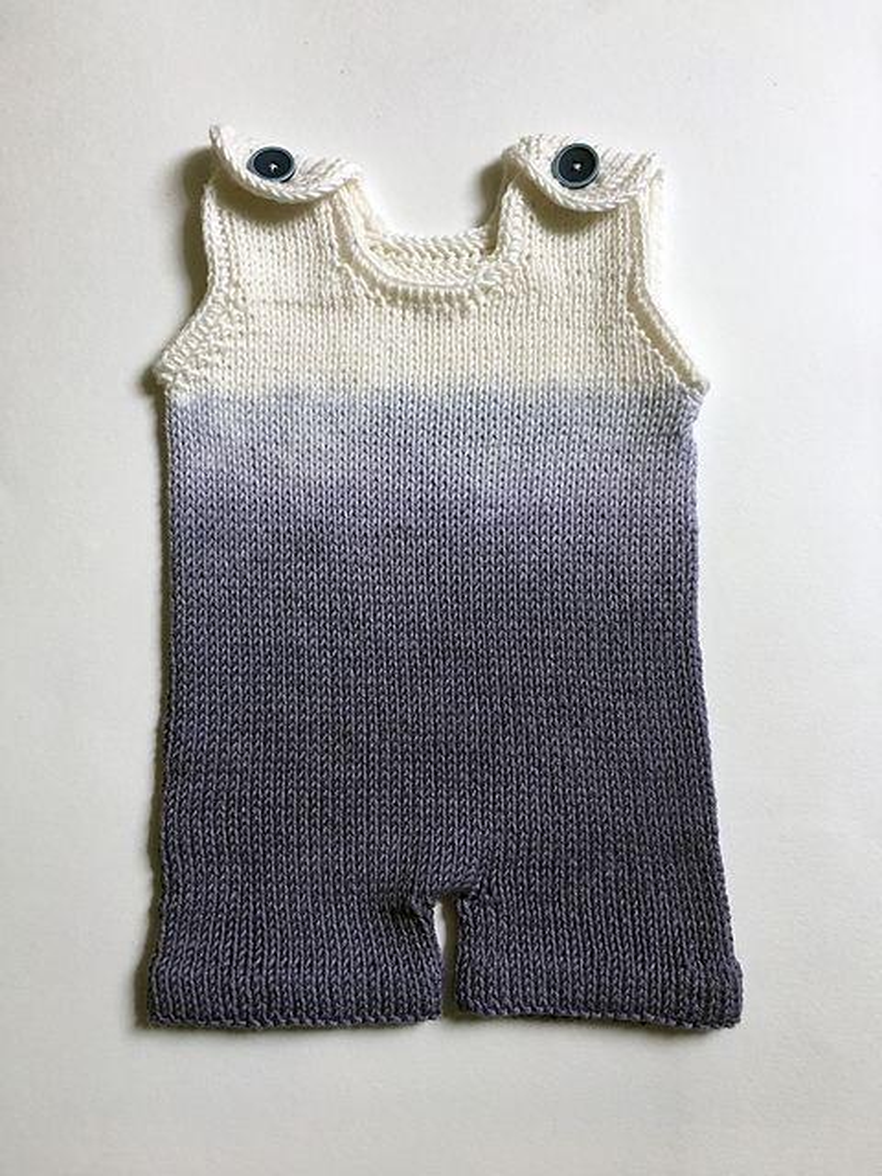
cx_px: 441
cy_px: 588
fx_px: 985
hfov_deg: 48.2
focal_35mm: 29
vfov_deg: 61.7
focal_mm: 4.15
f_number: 2.2
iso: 64
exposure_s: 1/15
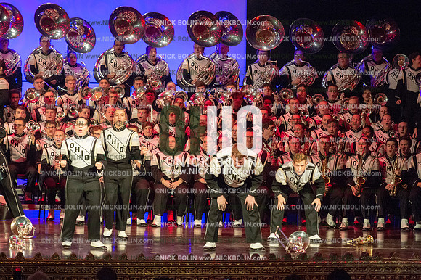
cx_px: 210
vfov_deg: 6.5
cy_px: 140
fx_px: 2454
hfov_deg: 9.8
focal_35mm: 210
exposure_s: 1/320
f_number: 5.6
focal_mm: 210
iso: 8000
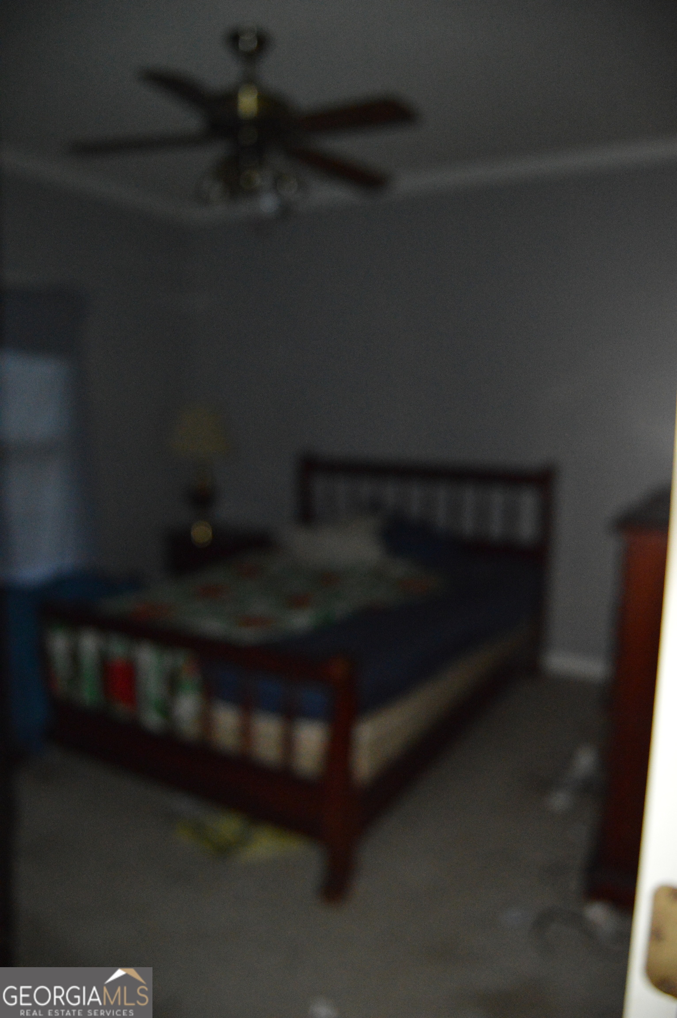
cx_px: 338
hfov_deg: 47.9
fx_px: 763
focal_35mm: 27
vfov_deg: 67.4
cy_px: 509
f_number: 3.5
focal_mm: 18
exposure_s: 1/60
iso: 3200
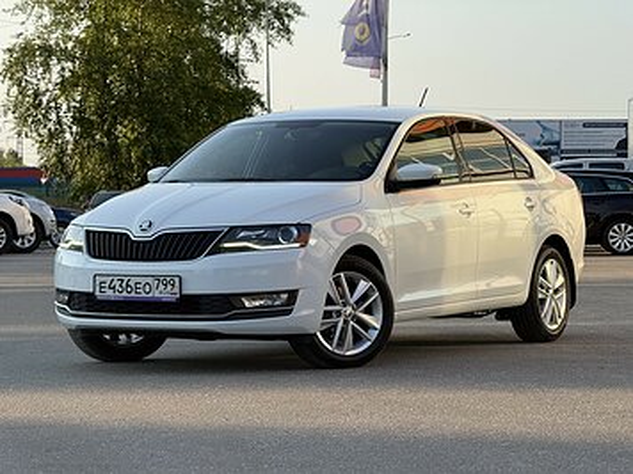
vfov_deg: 12.3
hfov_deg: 16.4
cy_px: 237
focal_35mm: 120
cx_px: 316
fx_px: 2194
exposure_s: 1/638
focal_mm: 15.66
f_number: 2.8
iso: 64
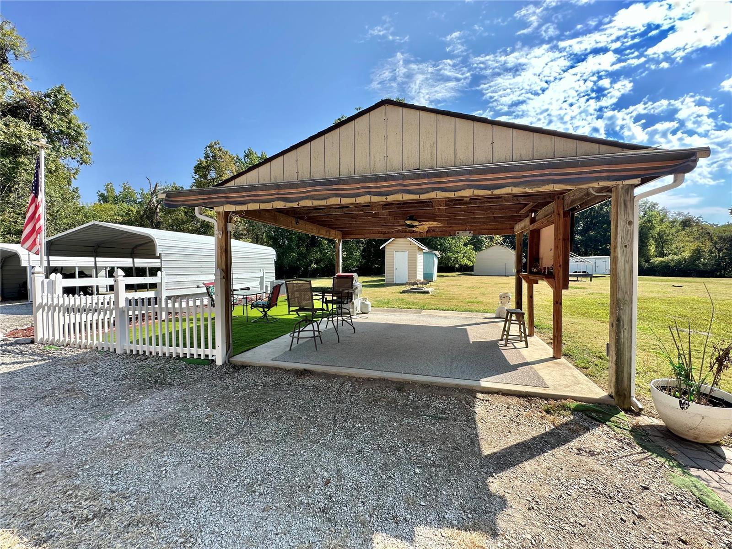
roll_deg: -0.4
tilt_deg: +0.3
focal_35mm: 14
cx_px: 366
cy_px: 274
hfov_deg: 102.1
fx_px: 296
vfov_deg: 85.7
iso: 40
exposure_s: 1/739
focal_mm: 2.22
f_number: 2.2
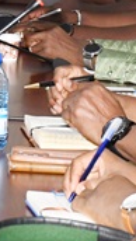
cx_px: -80
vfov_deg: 7.0
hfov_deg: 4.0
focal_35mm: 306
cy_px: -33
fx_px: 1958
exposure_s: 1/125
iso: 2000
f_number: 7.1
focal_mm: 42
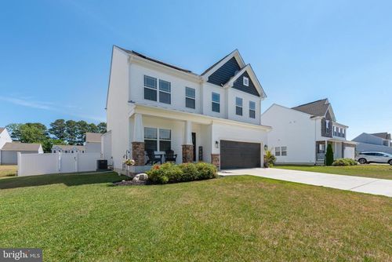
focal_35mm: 14
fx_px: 153
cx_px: 196
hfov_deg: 104.2
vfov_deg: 81.3
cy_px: 131
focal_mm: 14
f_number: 9
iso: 320
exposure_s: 1/500
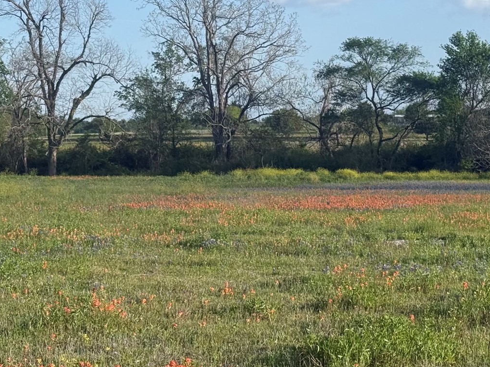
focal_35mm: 97
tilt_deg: -1.7
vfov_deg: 15.2
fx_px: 1373
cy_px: 169
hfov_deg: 20.2
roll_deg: +0.2
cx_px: 238
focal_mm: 6.76
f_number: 1.78
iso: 64
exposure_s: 1/3096
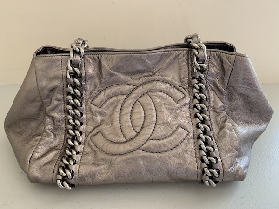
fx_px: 210
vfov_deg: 53.1
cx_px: 140
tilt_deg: -34.1
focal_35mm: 26
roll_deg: -0.5
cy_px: 104
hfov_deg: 67.3
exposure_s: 1/60
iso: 100
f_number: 1.8
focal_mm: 4.25
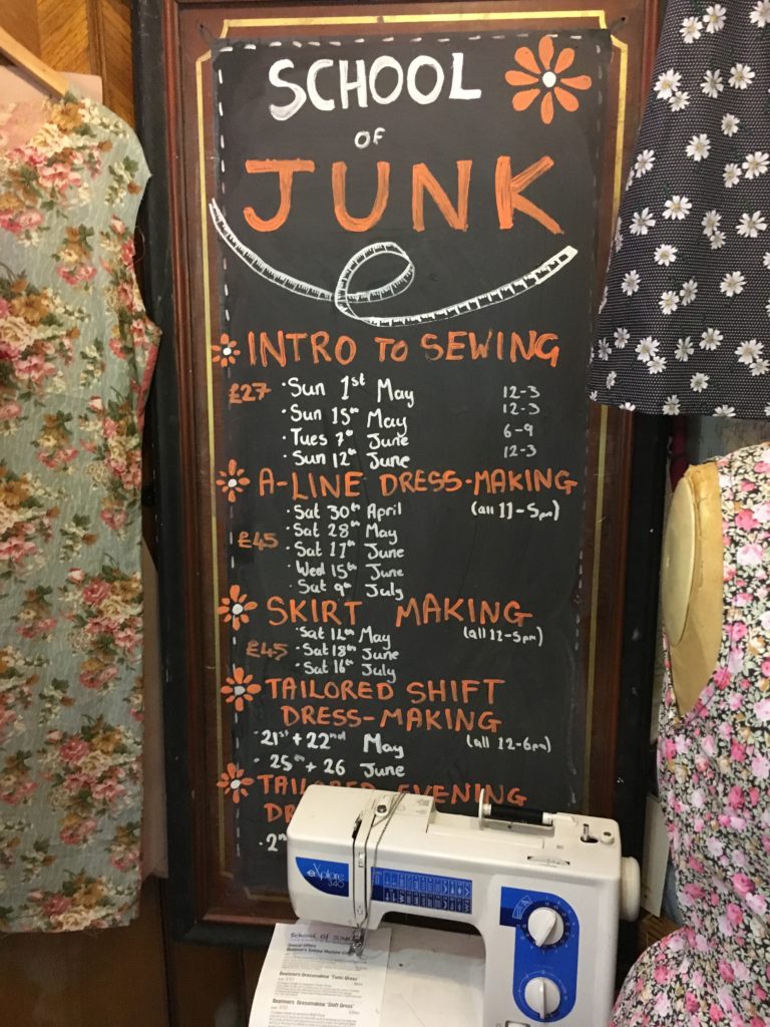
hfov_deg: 48.2
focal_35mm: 29
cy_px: 514
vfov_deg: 61.7
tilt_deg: -16.7
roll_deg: +0.6
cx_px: 385
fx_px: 860
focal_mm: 4.15
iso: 320
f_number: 2.2
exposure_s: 1/17
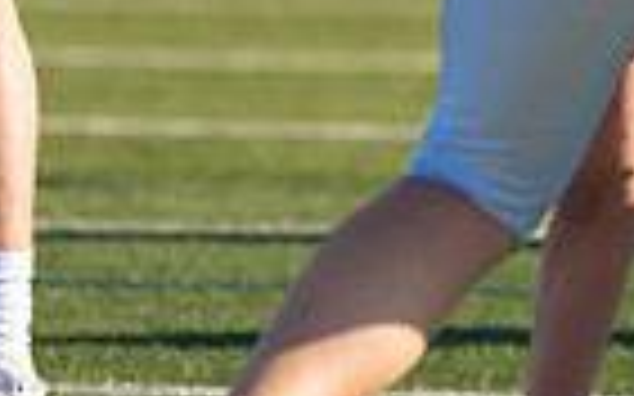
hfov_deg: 2.6
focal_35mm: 813
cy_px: -318
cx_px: -178
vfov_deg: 1.6
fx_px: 14042
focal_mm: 137
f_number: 2.8
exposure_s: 1/3200
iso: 250
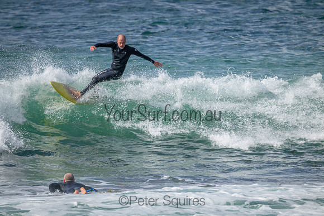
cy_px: 108
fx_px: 7201
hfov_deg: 2.6
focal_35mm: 800
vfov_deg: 1.7
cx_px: 162
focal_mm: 800
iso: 1800
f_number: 11
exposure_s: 1/1250
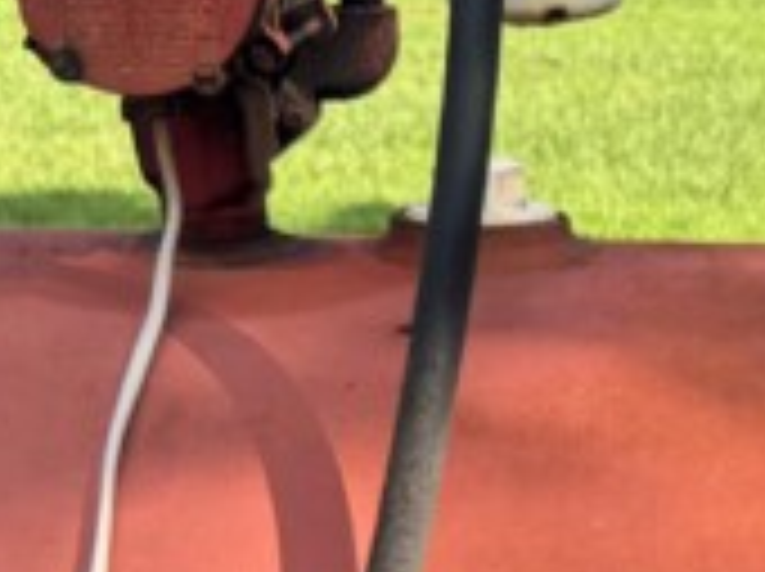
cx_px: 981
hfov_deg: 16.5
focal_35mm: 113
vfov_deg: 12.0
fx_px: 2494
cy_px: 1049
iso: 80
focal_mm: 6.76
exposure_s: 1/747
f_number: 1.78
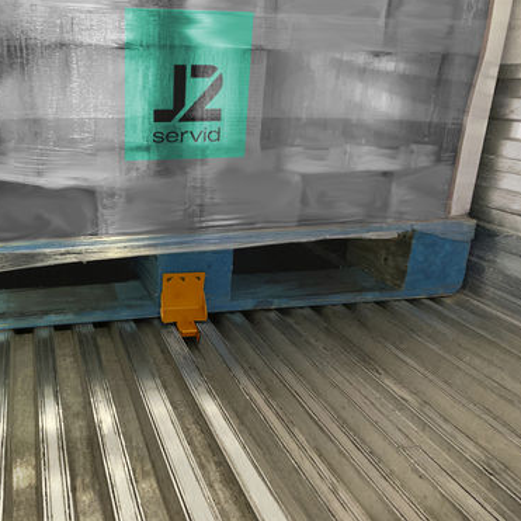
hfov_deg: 51.6
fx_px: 528
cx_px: 174
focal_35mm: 31
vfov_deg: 52.5
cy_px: 259
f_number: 1.8
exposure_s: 1/30
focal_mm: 4.25
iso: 640
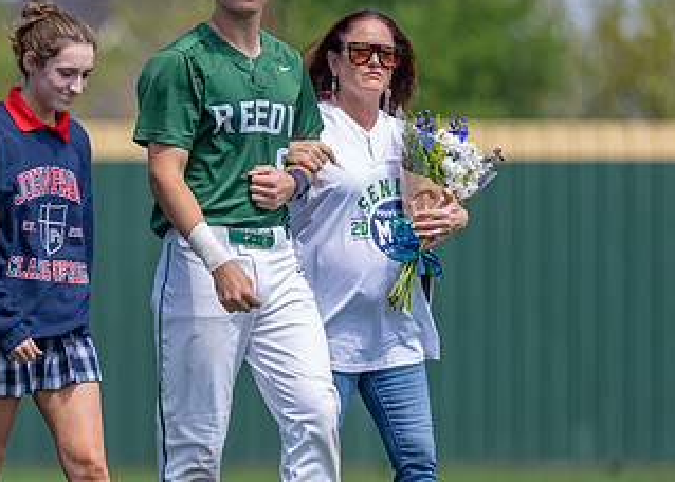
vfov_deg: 3.2
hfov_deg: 4.5
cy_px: 279
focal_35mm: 448
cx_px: 109
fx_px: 8590
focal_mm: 200
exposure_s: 1/1600
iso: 100
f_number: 2.8
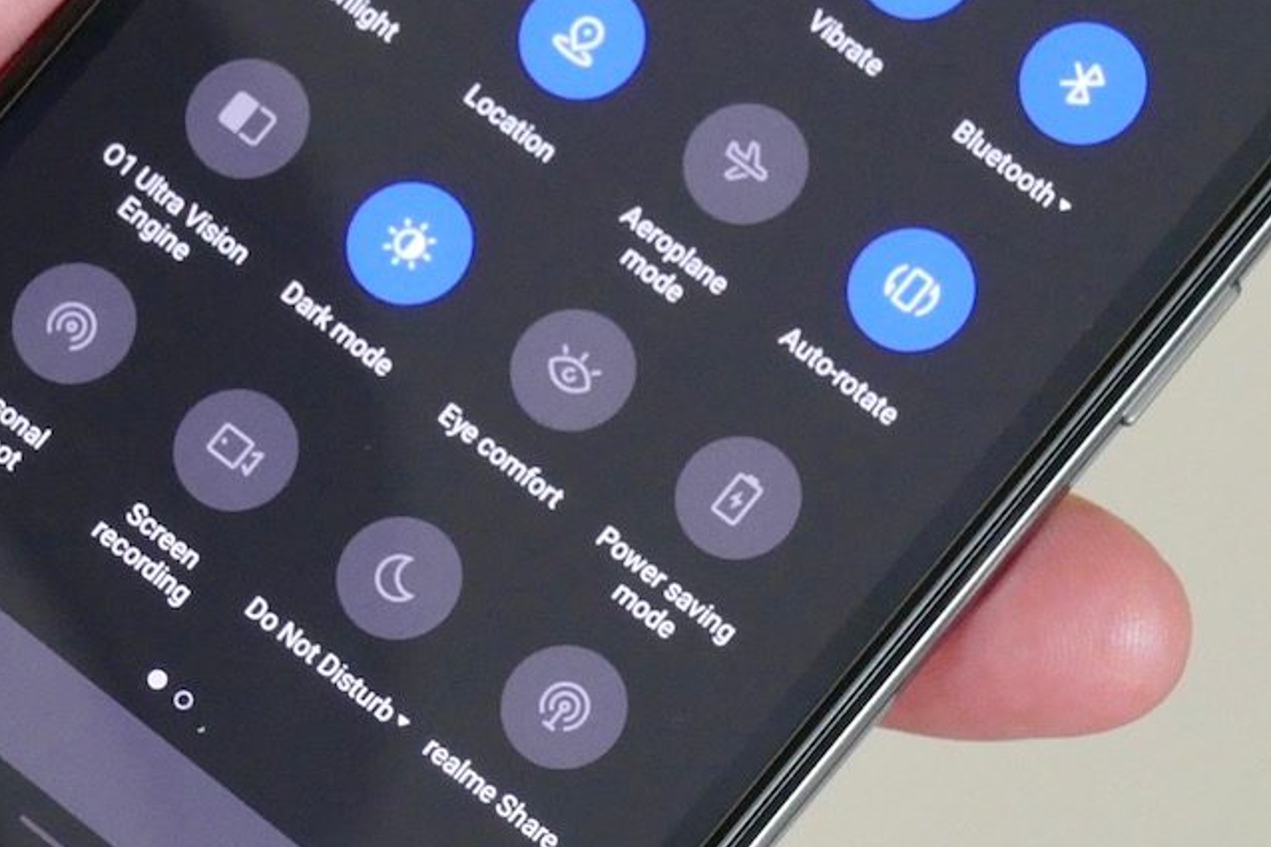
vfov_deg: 4.6
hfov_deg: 6.8
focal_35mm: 301
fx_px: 10624
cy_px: 202
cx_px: 327
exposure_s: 1/80
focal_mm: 34.91
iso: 800
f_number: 6.3
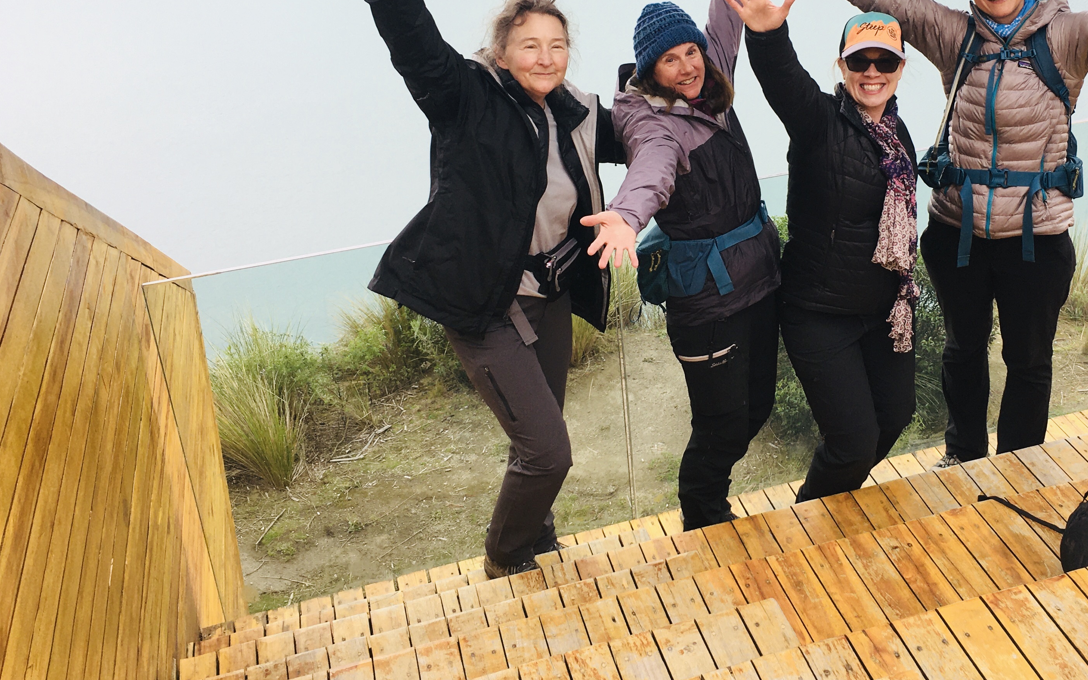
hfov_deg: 44.6
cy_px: 197
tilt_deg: -24.2
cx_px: 730
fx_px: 1305
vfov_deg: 28.9
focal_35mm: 44
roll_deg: +1.5
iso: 25
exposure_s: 1/166
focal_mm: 4.15
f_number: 2.2
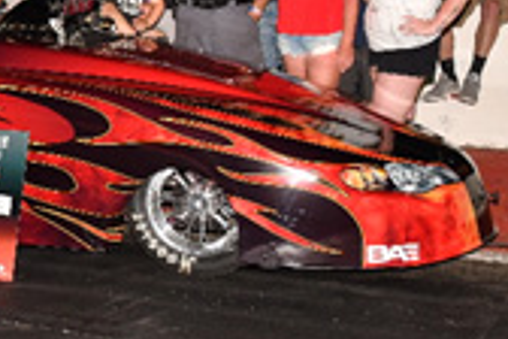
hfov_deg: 19.7
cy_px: 83
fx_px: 1383
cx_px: -85
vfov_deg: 13.9
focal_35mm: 98
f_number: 5.6
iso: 1250
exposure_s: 1/250
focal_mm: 22
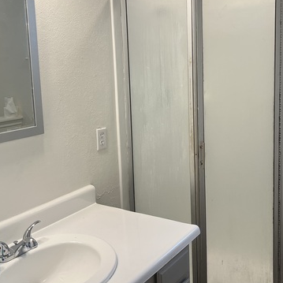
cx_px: 160
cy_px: 114
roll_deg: +2.6
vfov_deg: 40.8
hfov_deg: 40.8
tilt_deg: -8.1
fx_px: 379
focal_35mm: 41
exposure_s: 1/120
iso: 64
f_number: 1.6
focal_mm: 5.1
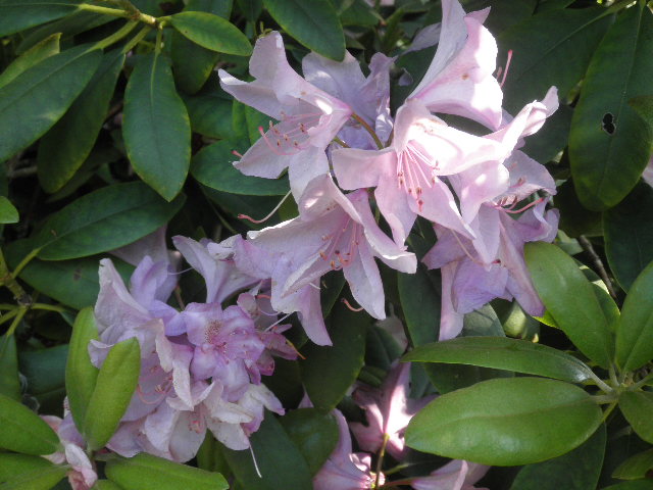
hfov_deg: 42.9
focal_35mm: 44
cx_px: 326
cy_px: 245
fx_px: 830
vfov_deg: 32.9
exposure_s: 1/80
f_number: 3.4
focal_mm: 7.9
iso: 100
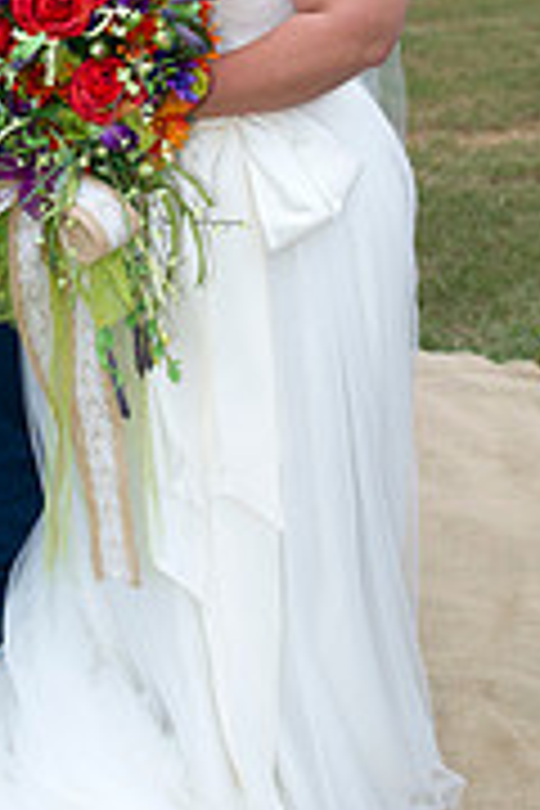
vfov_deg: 25.0
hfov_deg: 16.9
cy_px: 180
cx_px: 106
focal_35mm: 80
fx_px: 1800
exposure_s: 1/125
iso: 800
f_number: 4
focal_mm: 32
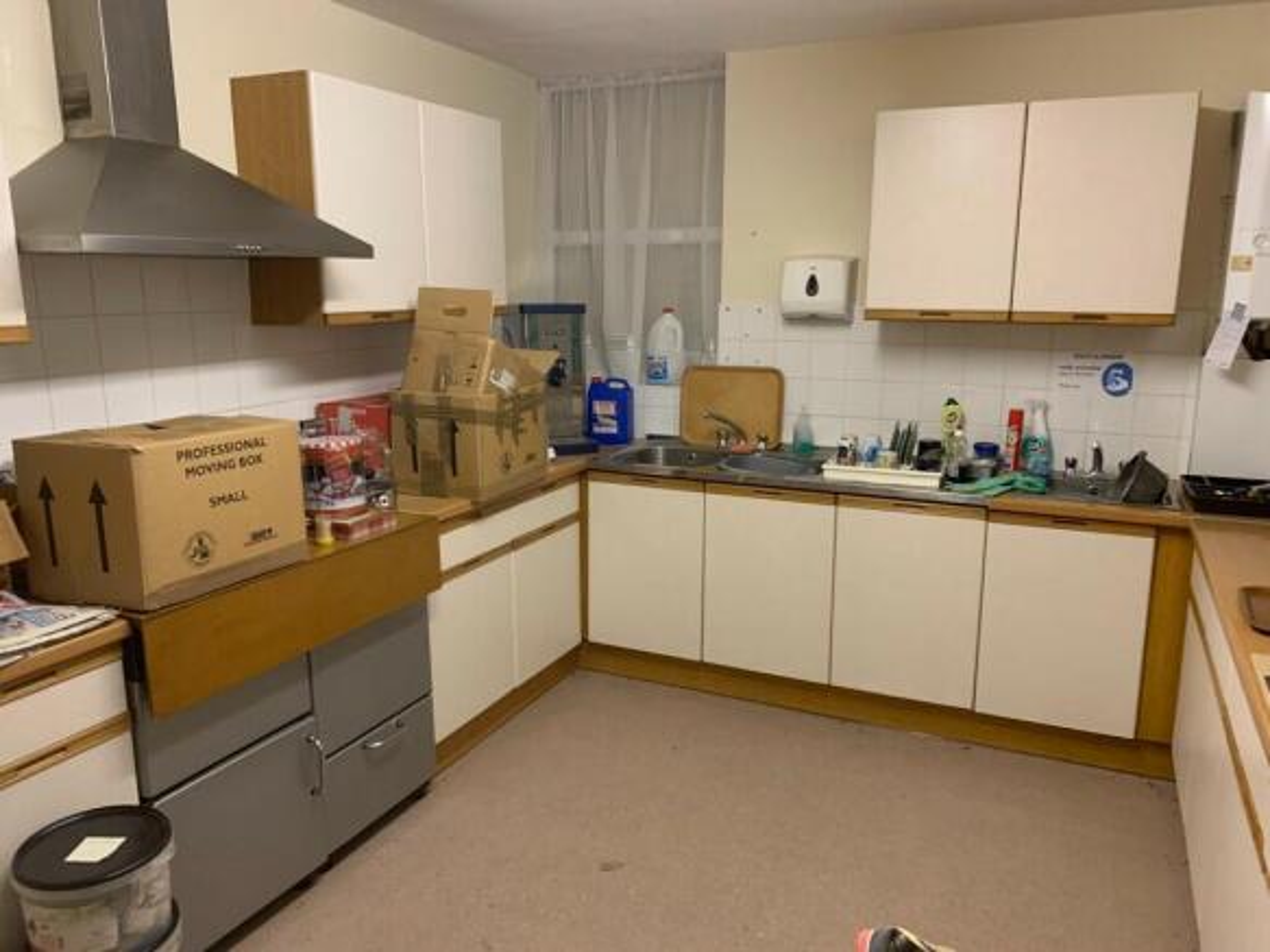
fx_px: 954
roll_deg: -0.7
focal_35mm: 26
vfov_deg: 53.0
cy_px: 476
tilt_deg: -9.0
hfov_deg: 67.3
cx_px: 635
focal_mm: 4.25
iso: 400
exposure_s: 1/33
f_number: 1.8
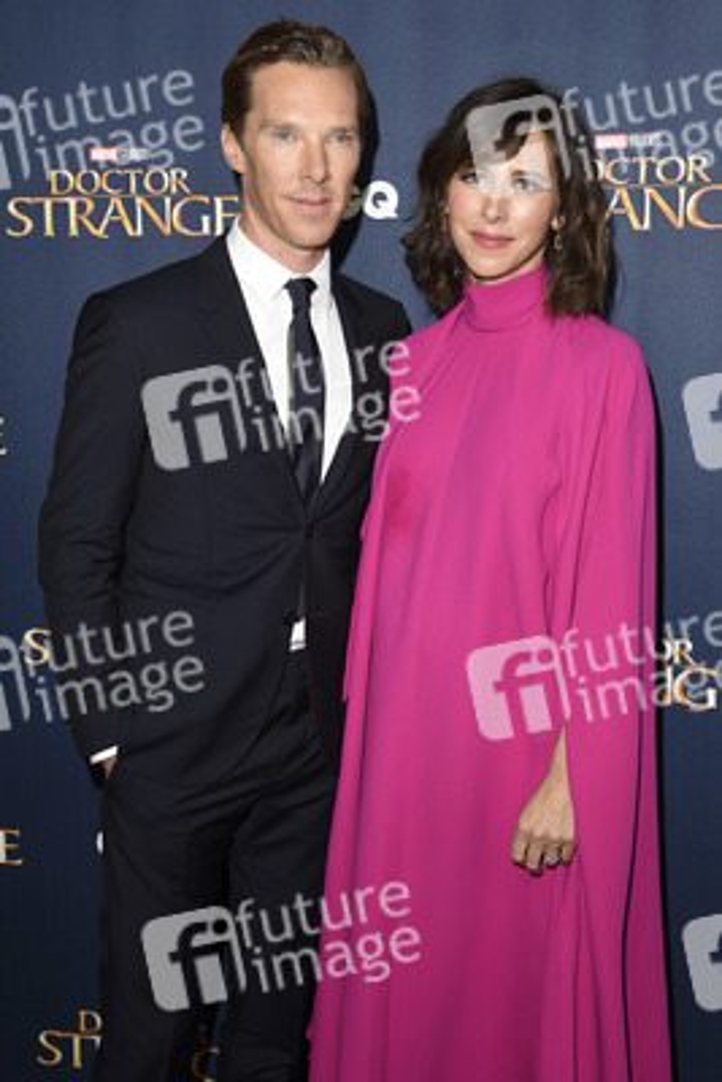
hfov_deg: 30.5
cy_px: 541
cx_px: 361
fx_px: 1322
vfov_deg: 44.5
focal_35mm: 44
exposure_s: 1/250
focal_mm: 44
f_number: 5.6
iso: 640
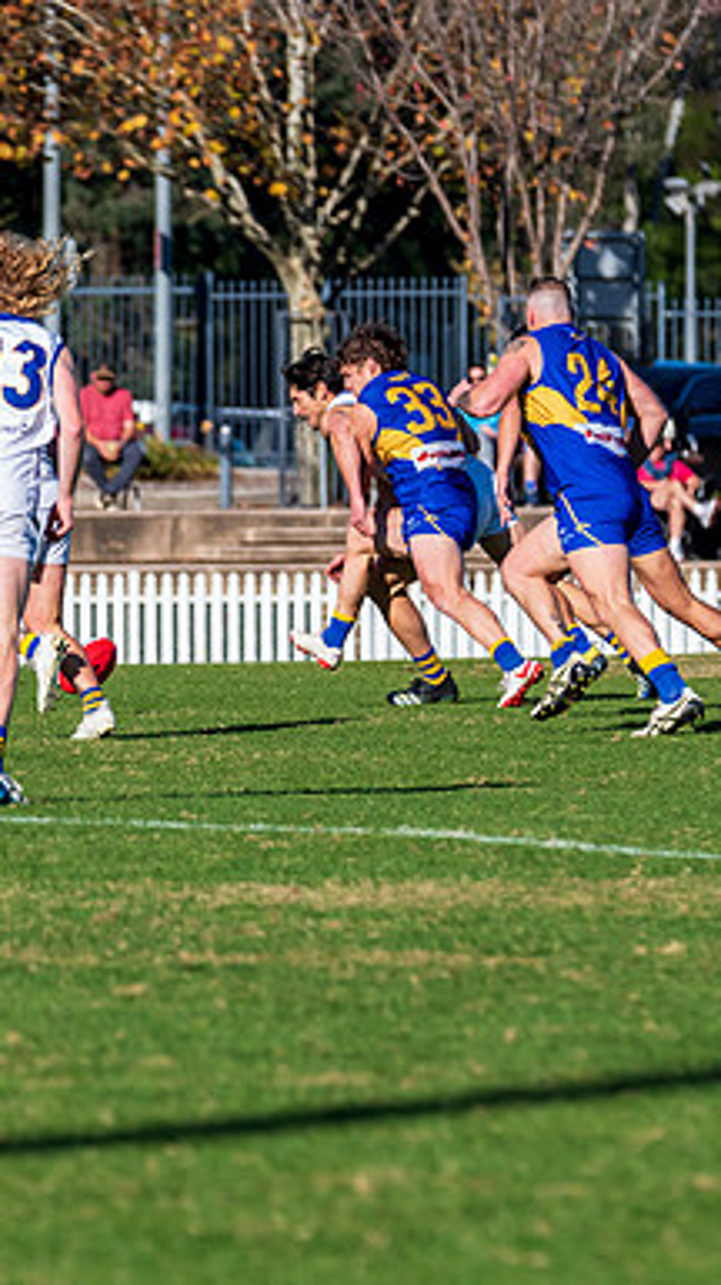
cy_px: 642
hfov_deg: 2.2
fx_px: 18832
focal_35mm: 553
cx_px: 300
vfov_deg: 3.9
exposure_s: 1/2000
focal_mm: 350
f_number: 9
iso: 800
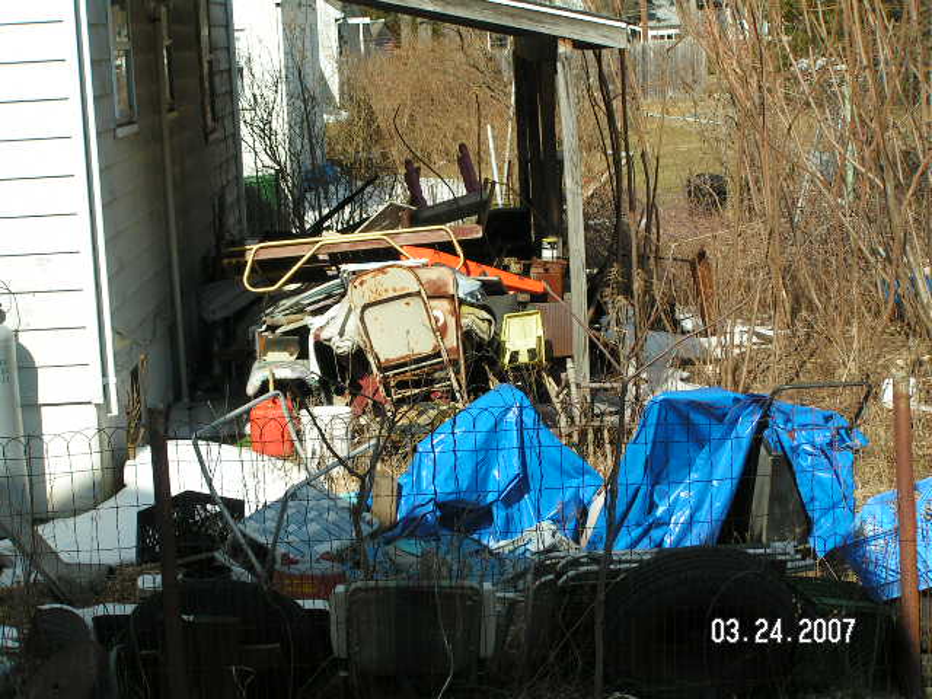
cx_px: 466
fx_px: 2289
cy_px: 350
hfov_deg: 23.0
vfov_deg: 17.4
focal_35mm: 85
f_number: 3.5
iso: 50
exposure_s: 1/1000
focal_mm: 14.1
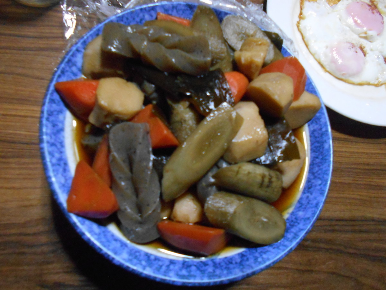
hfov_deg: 67.3
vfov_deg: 53.1
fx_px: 290
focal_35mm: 26
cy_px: 145
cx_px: 193
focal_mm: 4.6
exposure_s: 1/10
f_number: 3.2
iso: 800
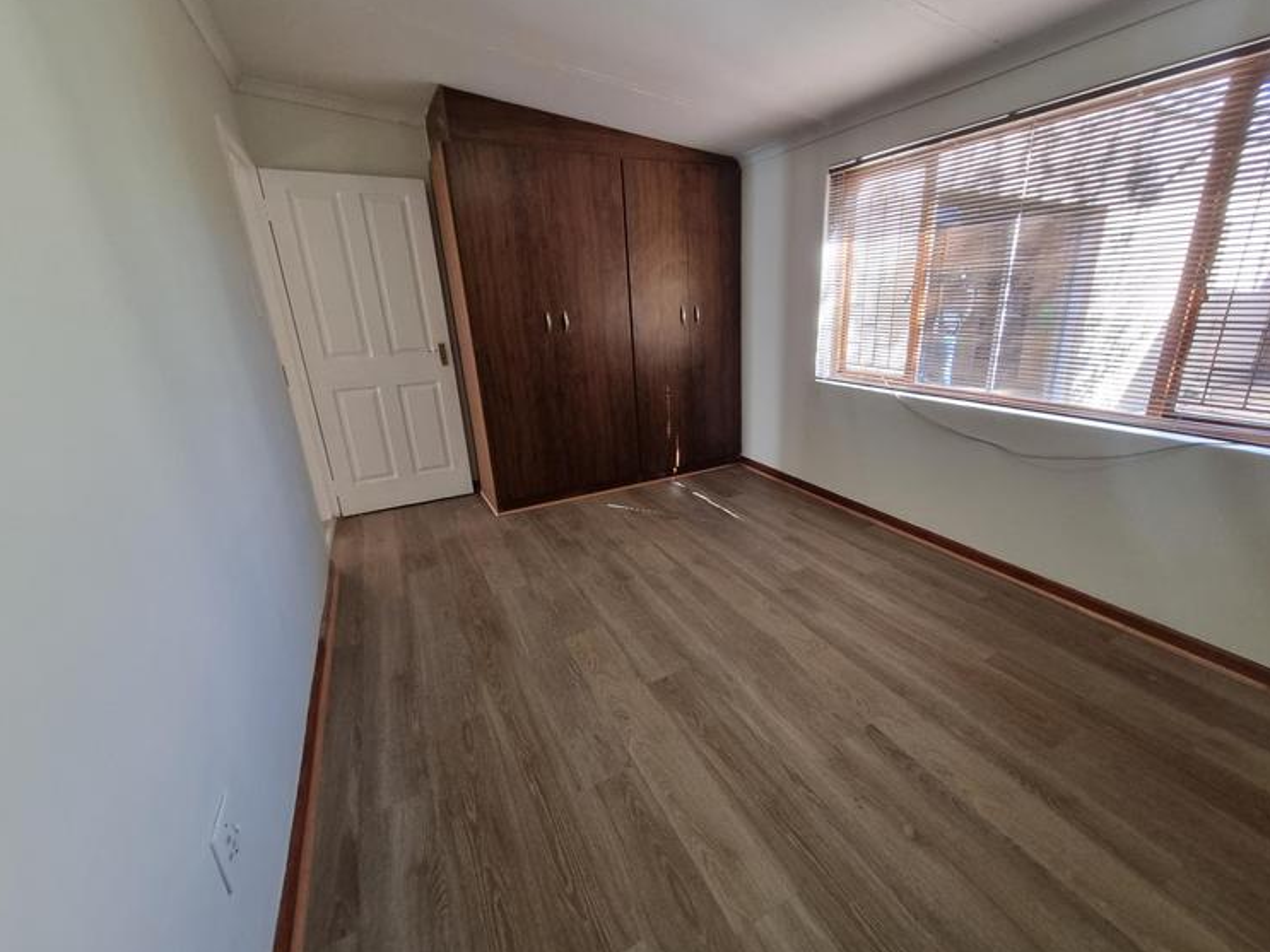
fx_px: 514
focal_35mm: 14
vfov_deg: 85.7
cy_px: 473
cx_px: 679
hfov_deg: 101.9
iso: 250
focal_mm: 1.74
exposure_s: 1/50
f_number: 2.2
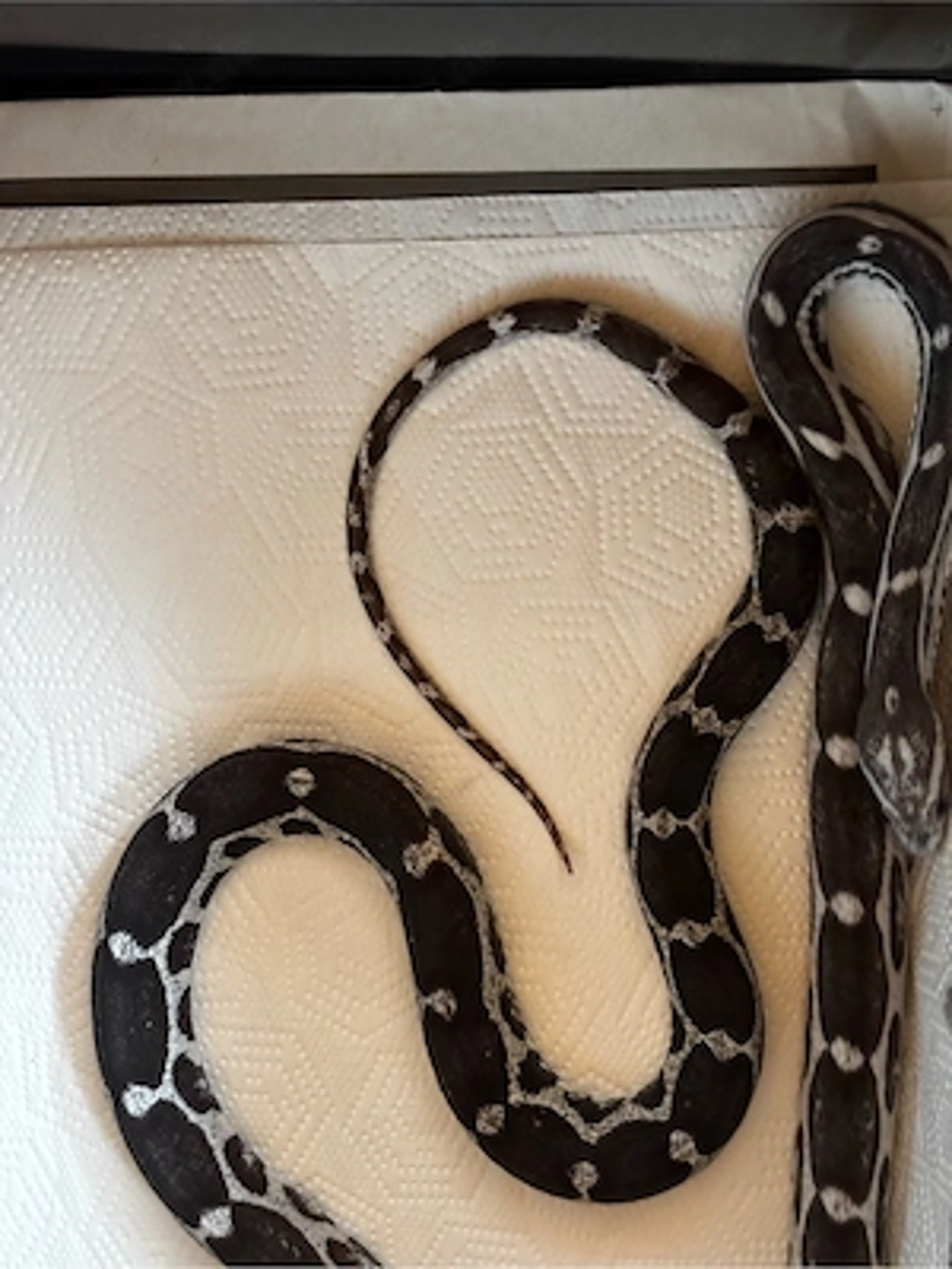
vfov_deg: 36.8
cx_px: 476
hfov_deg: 28.0
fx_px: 1907
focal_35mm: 52
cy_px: 634
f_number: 1.6
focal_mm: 5.96
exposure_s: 1/40
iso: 320
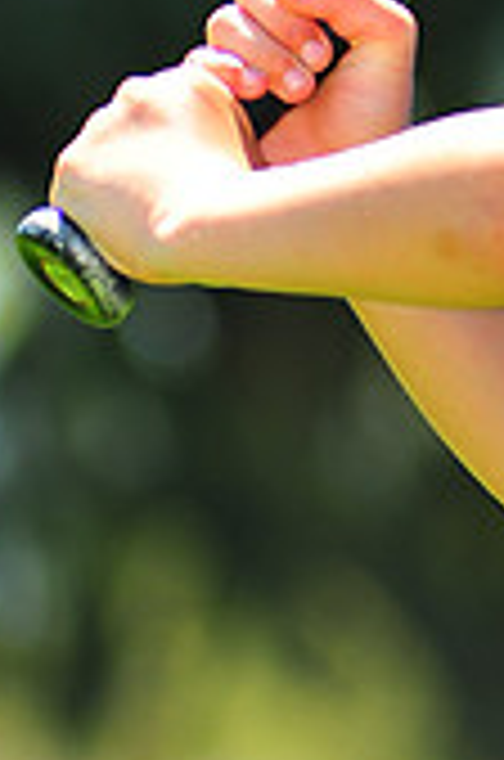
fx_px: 13052
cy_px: -279
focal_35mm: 619
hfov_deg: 2.2
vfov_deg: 3.3
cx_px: 765
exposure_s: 1/400
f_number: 5
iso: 200
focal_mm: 180
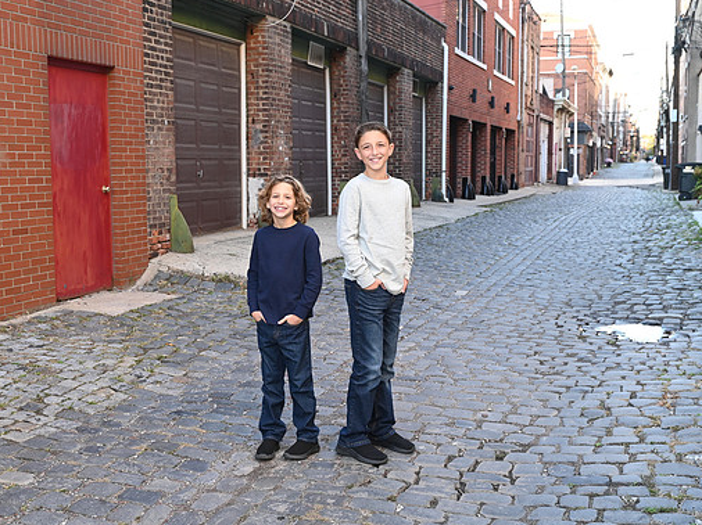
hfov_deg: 43.8
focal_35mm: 43
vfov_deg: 33.6
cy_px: 260
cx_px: 320
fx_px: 872
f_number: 5.6
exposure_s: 1/100
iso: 800
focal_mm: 39
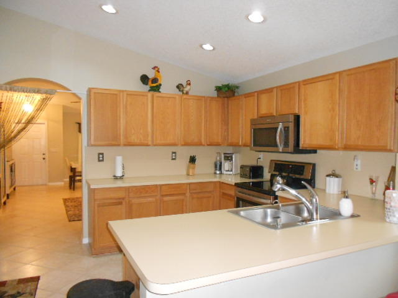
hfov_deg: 67.3
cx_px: 199
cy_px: 149
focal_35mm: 26
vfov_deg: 53.1
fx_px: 299
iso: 500
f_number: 3.2
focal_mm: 4.6
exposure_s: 1/25
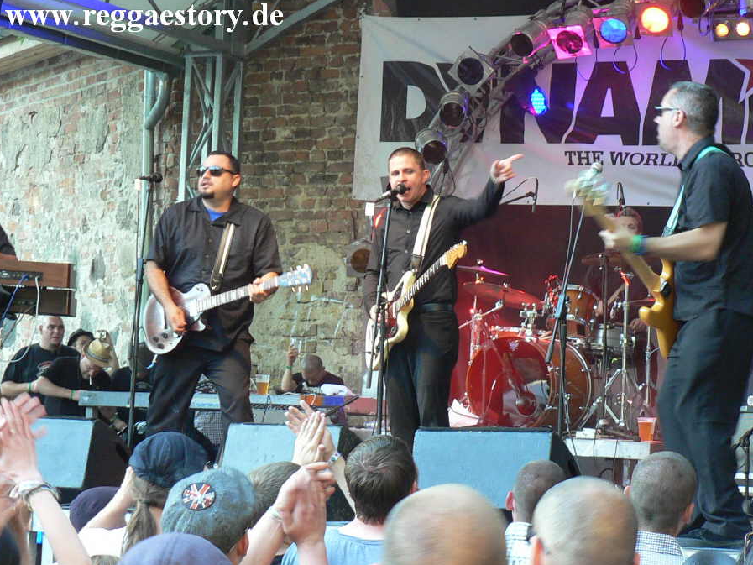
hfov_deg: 22.5
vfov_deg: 17.0
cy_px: 312
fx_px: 1893
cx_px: 408
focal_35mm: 87
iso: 200
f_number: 3.2
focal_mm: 13.4
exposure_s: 1/30
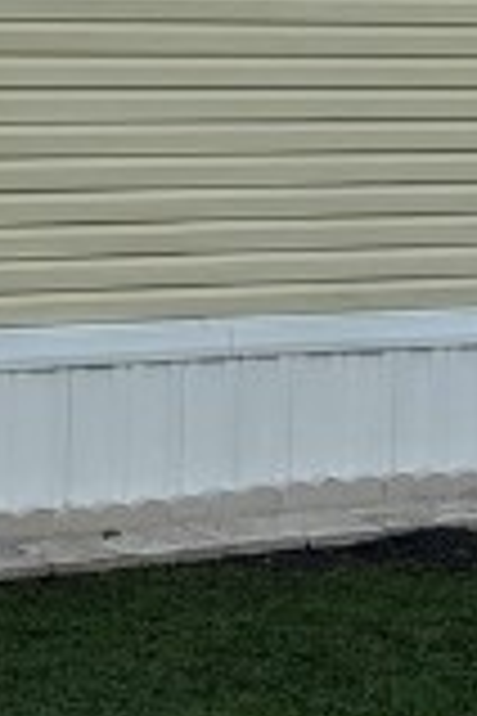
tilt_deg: +0.1
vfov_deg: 11.6
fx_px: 3458
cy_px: -81
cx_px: 306
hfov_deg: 7.9
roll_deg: -1.6
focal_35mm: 174
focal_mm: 5.1
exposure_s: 1/6173
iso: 50
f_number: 1.6
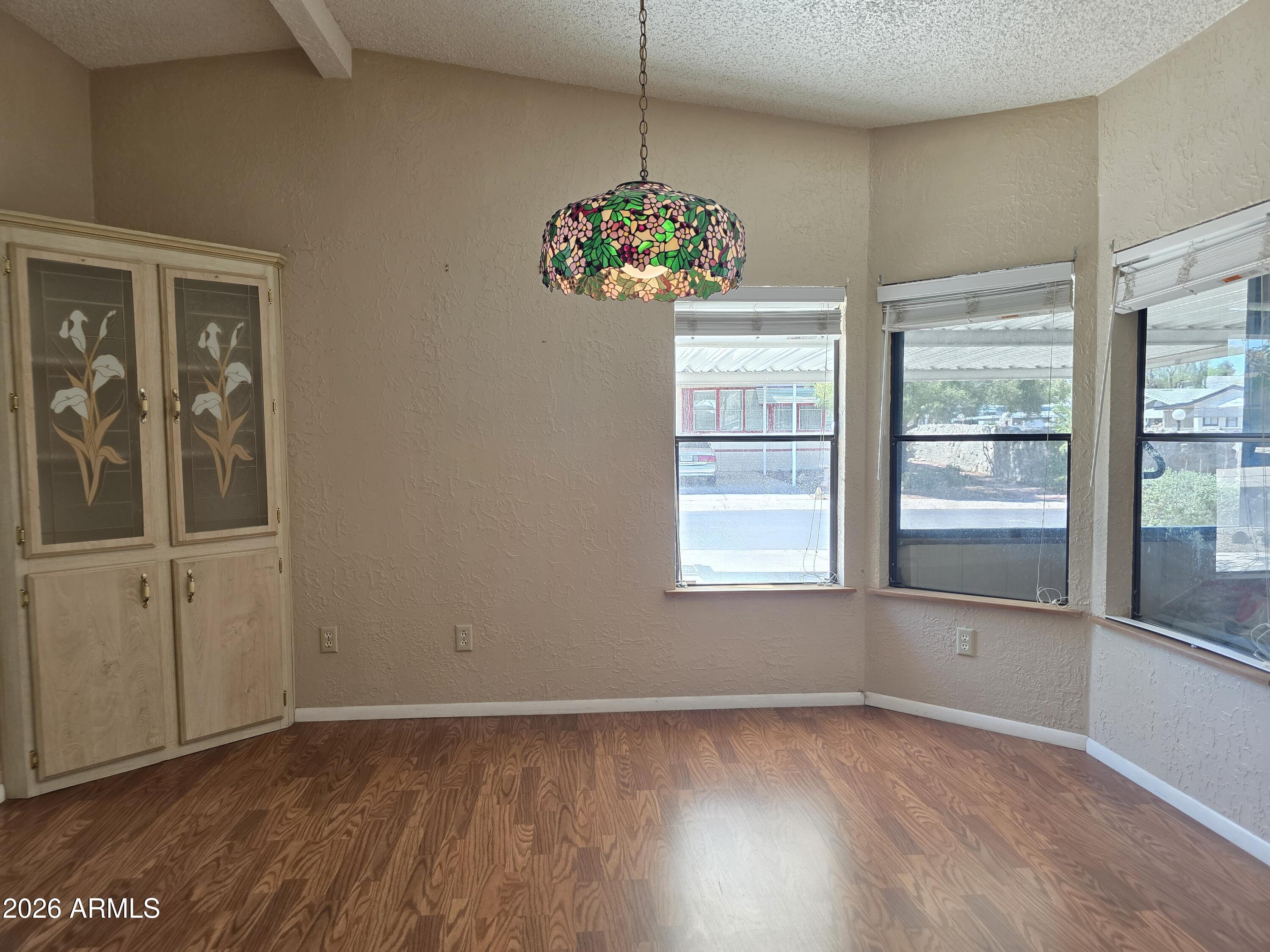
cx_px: 635
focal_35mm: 23
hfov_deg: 73.9
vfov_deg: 58.9
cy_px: 476
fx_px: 844
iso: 125
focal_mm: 6.3
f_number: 1.7
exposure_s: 1/120
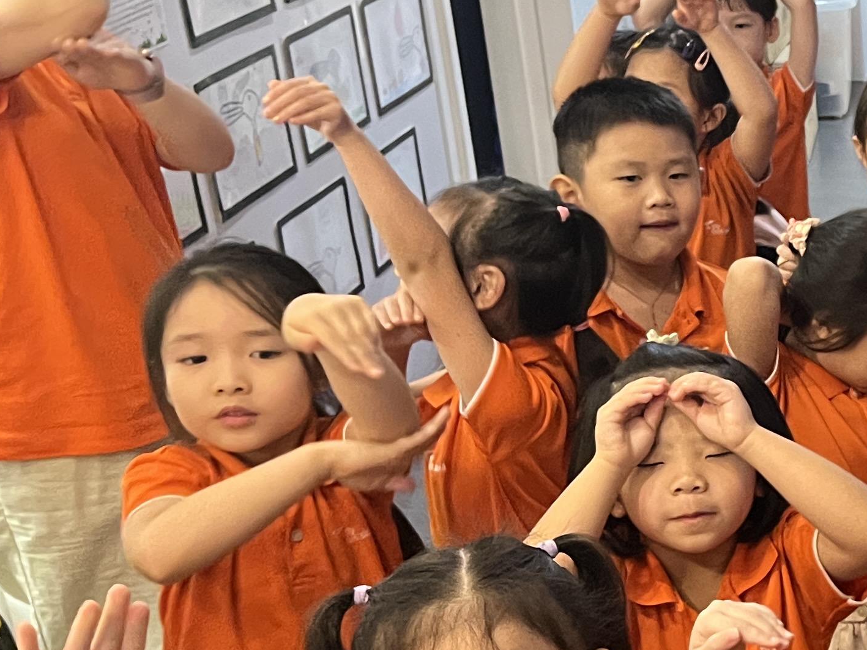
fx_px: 1853
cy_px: 454
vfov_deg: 19.8
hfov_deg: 22.6
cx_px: 1216
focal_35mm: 74
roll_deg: -0.9
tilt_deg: -23.6
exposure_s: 1/33
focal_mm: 5.1
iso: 400
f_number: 1.6
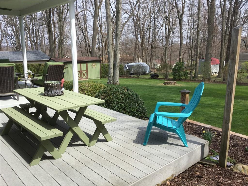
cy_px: 93
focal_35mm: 31
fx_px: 222
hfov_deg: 58.4
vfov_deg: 45.4
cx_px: 124
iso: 25
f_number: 2.4
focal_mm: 3.3
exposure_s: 1/799
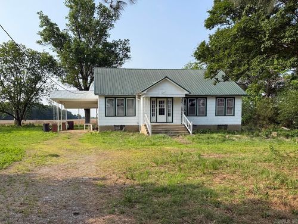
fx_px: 207
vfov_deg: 56.9
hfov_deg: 71.5
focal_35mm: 24
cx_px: 149
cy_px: 112
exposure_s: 1/3425
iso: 100
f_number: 1.78
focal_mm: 6.76
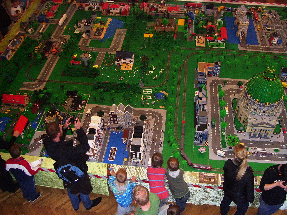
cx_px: 144
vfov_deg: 39.7
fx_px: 298
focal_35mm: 36
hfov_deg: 51.4
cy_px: 108
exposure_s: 1/60
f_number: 2.7
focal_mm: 6
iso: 200
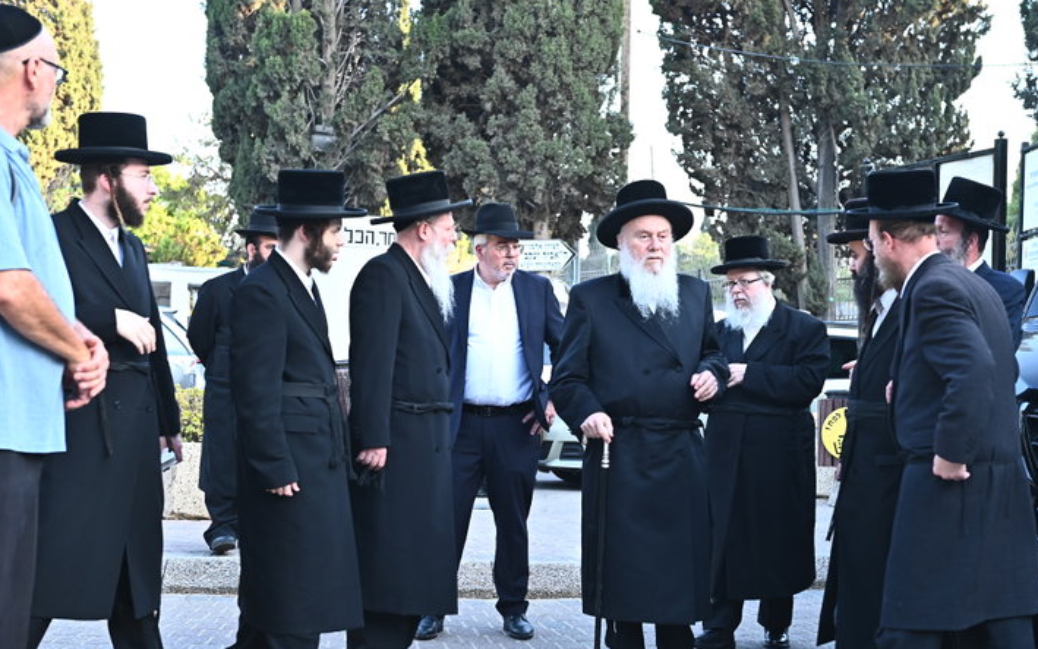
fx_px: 1754
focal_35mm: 62
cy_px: 409
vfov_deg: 20.9
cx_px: 591
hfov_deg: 32.9
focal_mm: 48
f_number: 4
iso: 640
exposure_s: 1/250
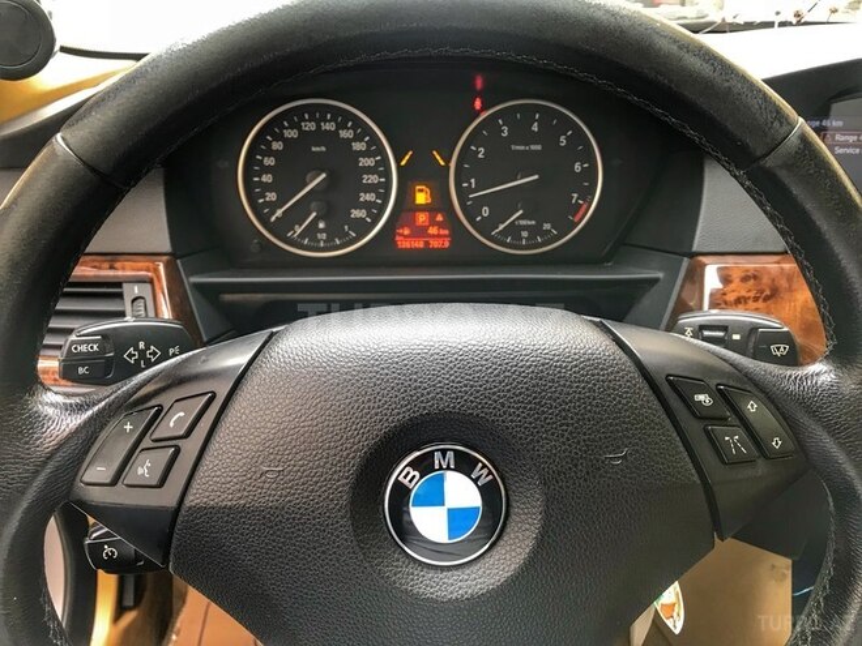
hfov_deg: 63.4
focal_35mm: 28
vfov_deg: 49.7
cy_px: 323
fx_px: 697
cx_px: 431
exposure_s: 1/33
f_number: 1.8
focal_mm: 3.99
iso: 25
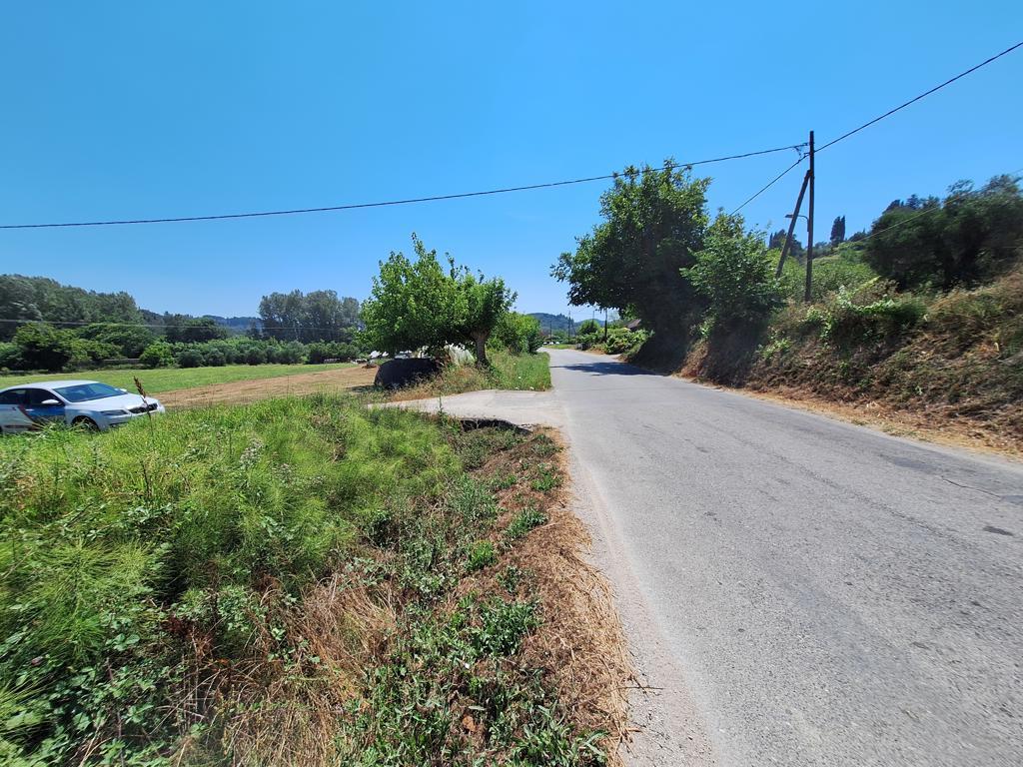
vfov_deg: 89.9
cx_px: 512
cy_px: 384
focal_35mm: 13
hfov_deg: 106.2
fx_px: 384
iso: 40
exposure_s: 1/1675
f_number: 2.2
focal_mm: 1.74
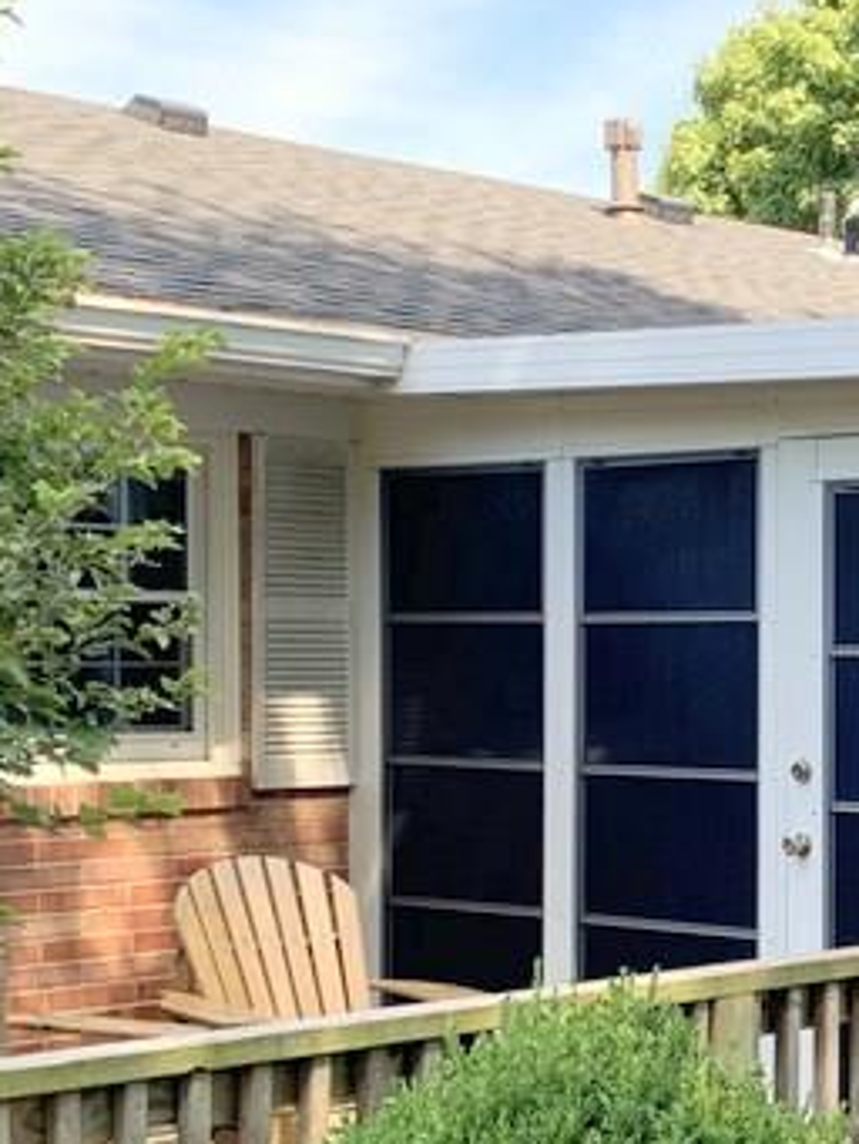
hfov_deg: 18.4
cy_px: 735
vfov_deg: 24.9
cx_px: 886
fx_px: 2579
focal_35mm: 78
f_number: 1.8
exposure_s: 1/252
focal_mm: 4.25
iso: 25
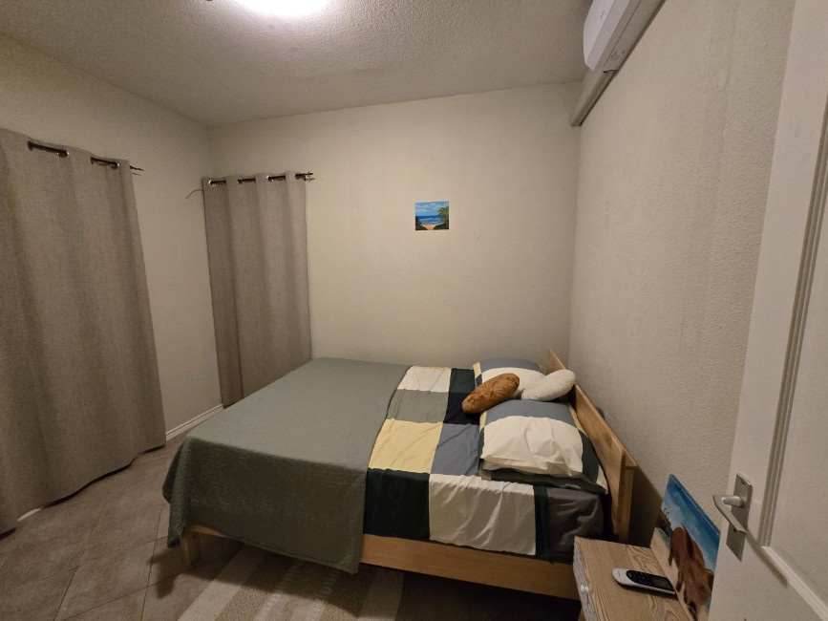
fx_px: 311
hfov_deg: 106.2
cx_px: 414
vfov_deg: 89.9
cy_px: 310
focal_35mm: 13
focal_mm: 2.2
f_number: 2.2
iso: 1000
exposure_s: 1/50
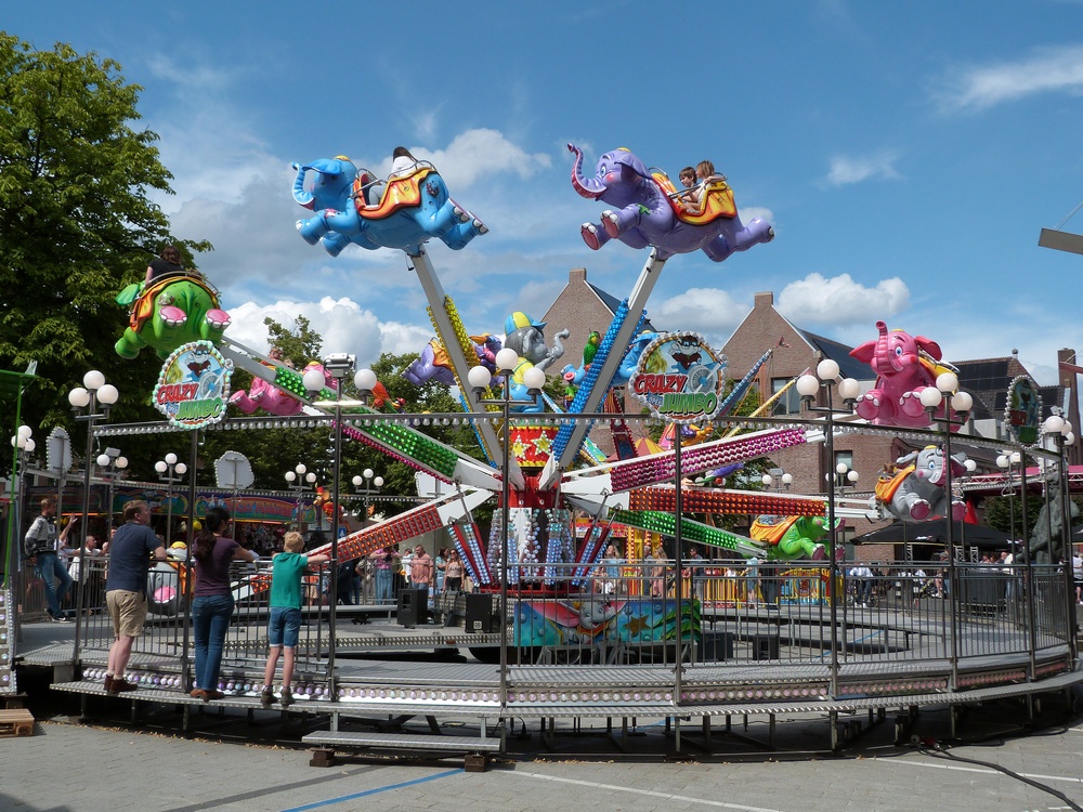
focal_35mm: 35
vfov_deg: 40.7
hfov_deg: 52.6
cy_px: 406
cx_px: 542
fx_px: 1095
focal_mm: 6.2
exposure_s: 1/2000
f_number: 3
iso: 100
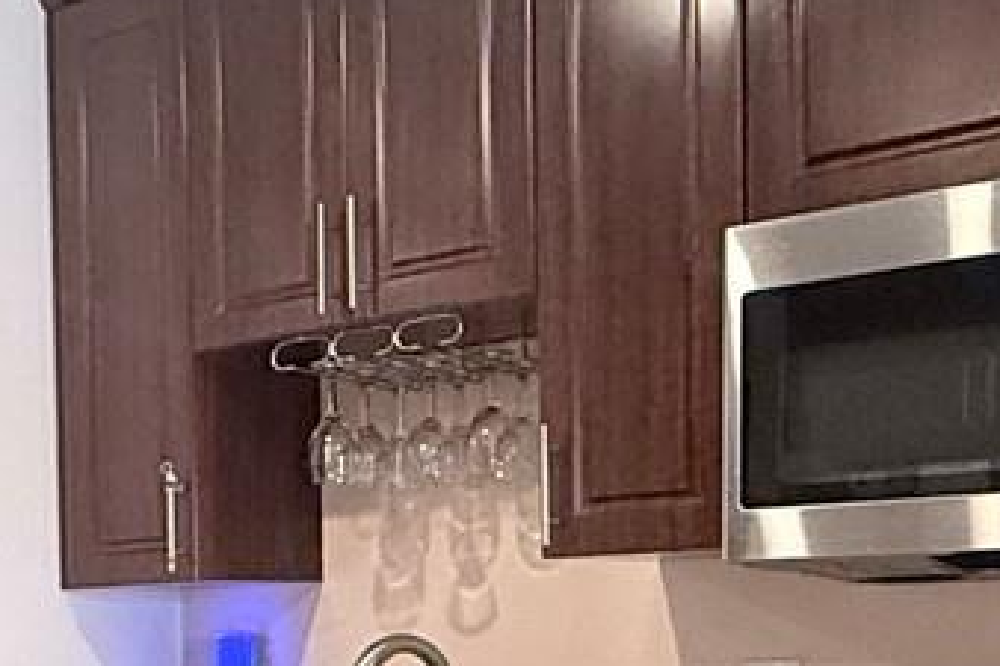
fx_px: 1916
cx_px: 38
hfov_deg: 27.8
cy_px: 749
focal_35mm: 69
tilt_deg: -2.7
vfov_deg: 18.9
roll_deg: +1.1
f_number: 2.2
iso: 500
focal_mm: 2.22
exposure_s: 1/60
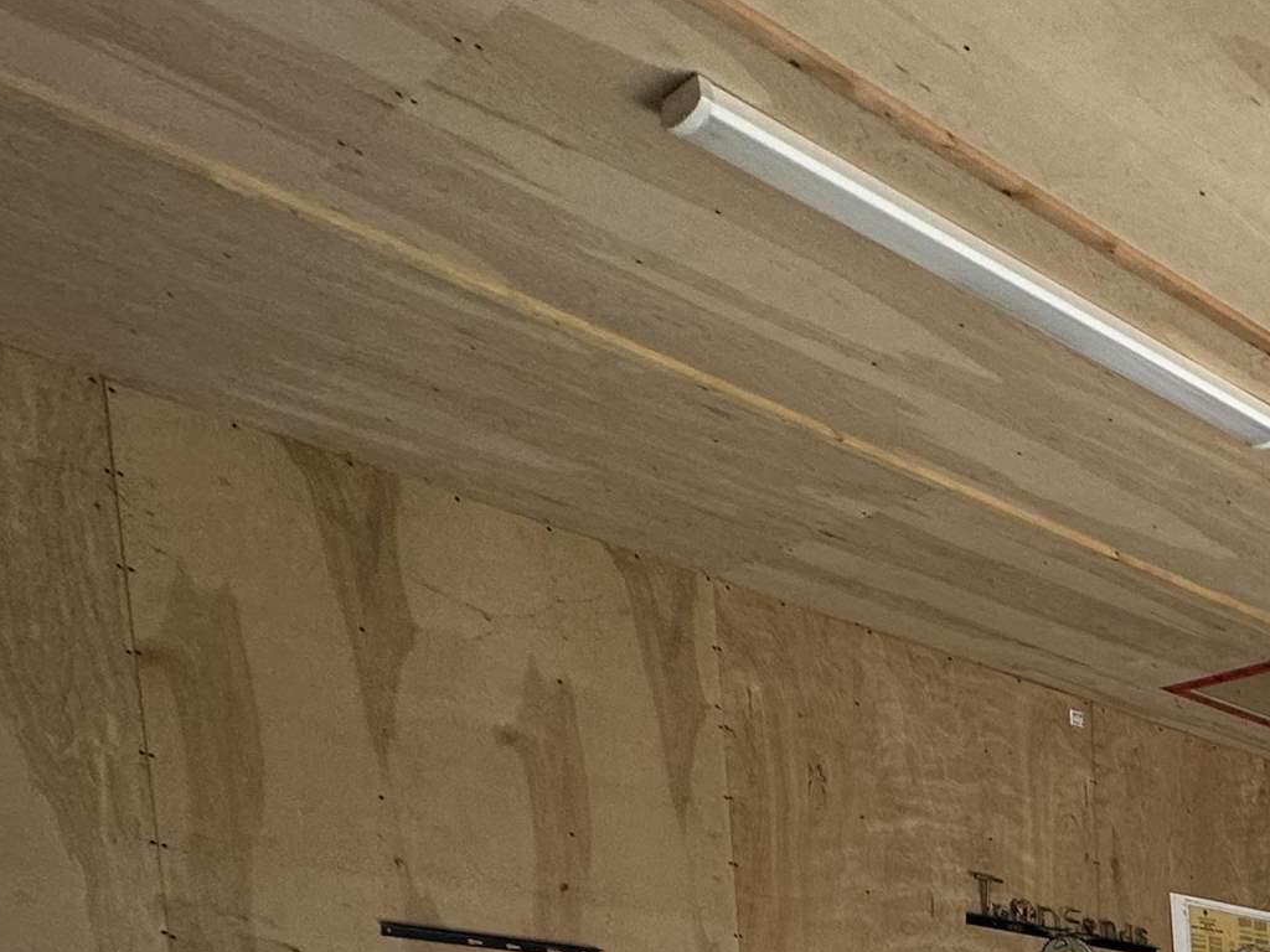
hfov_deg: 30.7
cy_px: 1401
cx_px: 1786
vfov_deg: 26.0
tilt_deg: -8.1
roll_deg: +0.5
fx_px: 1541
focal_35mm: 42
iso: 80
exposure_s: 1/120
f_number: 2.2
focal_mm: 2.22
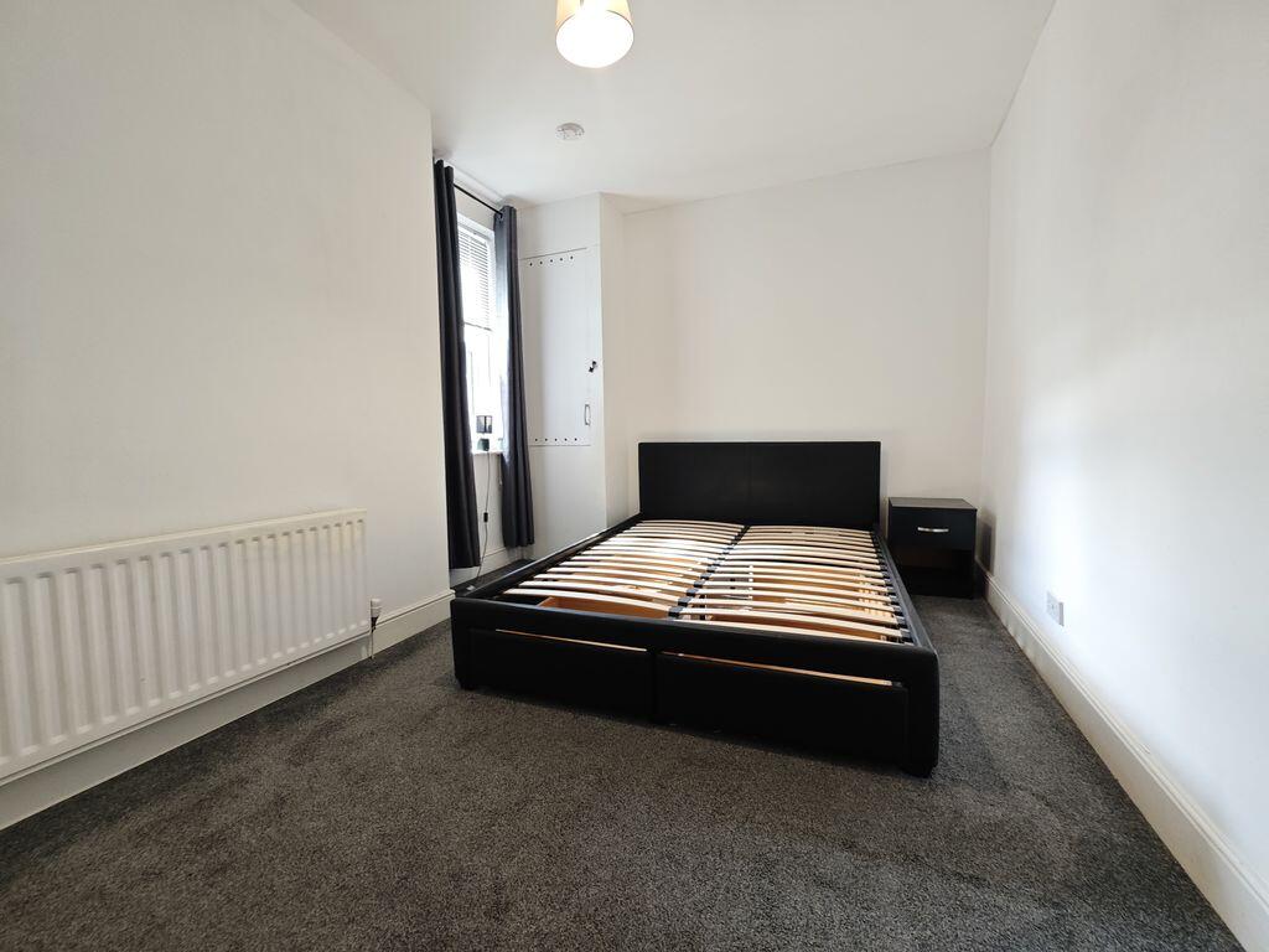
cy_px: 476
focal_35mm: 12
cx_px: 634
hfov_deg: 110.5
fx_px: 440
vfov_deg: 94.5
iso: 125
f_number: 1.8
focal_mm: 2.03
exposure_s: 1/33.3
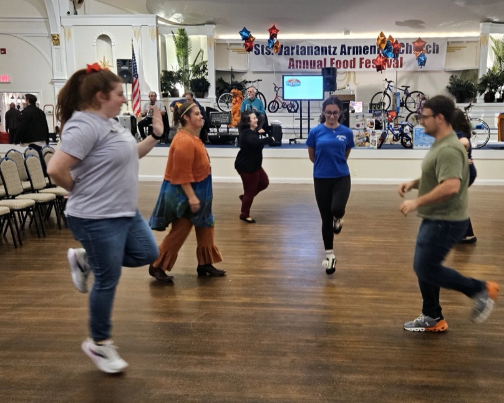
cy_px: 206
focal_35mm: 25
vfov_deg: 56.8
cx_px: 269
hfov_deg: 68.0
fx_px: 373
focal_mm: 5.4
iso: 500
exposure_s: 1/60
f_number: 1.8
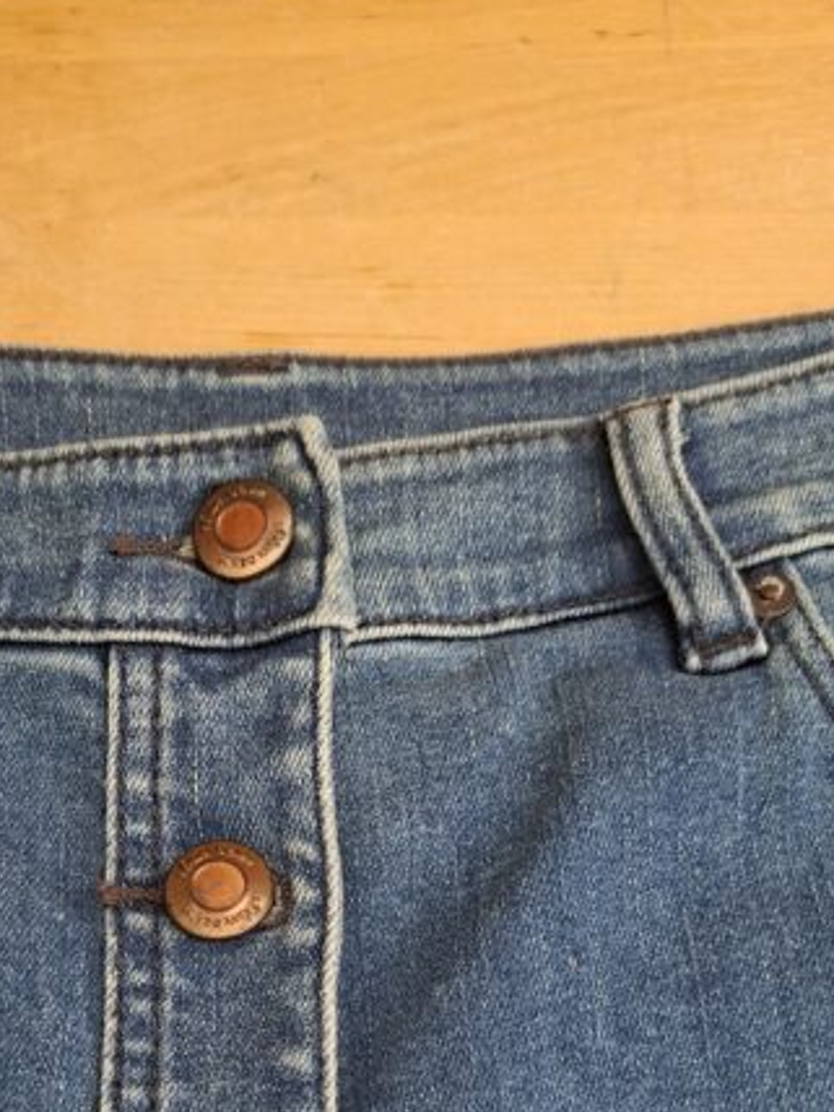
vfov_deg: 40.4
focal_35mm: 43
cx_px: 210
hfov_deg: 33.0
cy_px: 1013
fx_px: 1381
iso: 50
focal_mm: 5.54
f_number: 1.8
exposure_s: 1/187
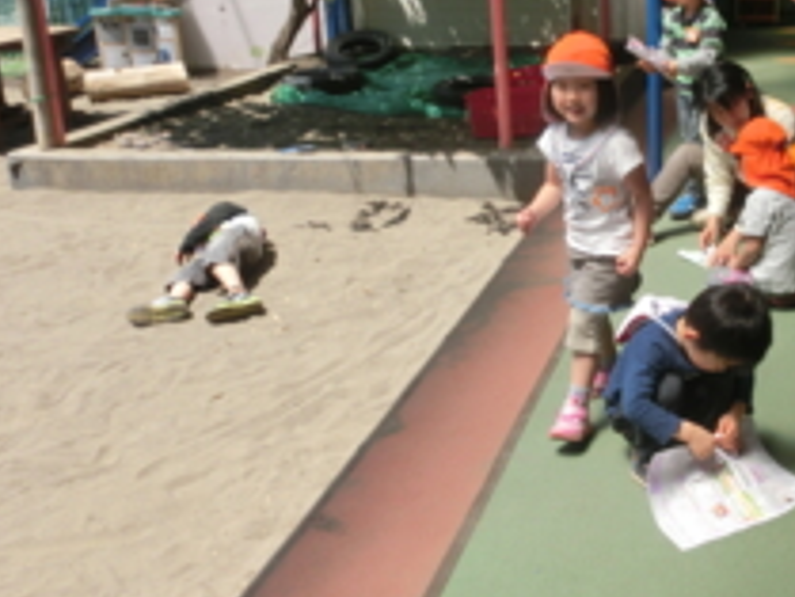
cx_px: 677
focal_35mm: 46
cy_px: 217
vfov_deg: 31.4
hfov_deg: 39.0
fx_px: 1057
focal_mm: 4.24
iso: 80
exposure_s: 1/800
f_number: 3
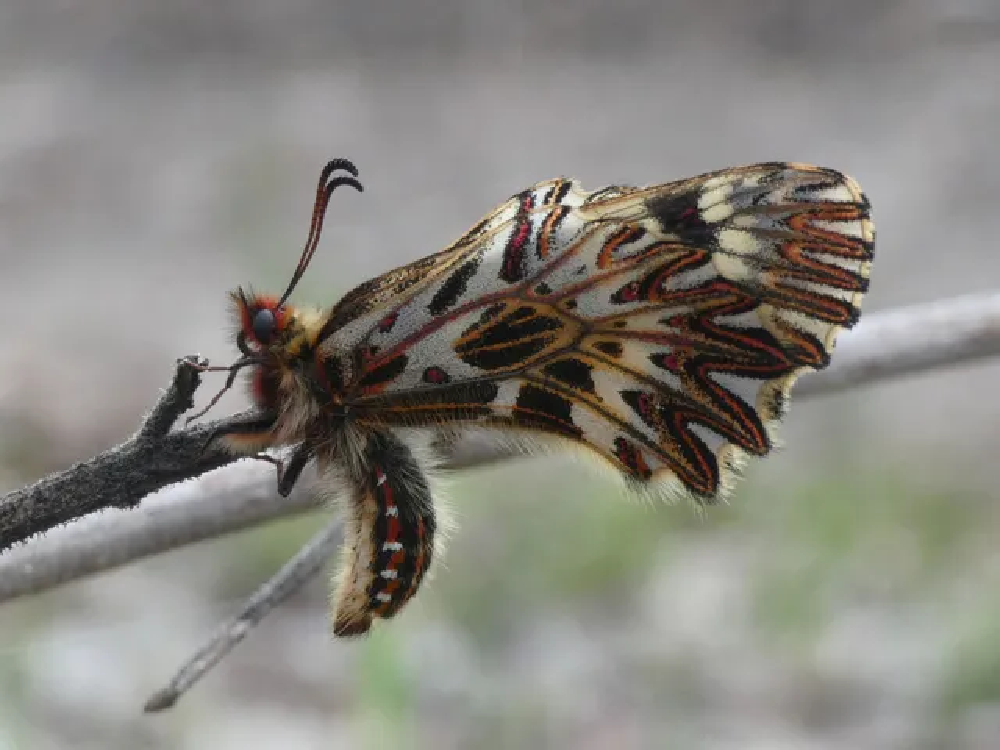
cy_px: 375
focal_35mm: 128
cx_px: 500
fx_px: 3698
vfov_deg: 11.6
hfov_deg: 15.4
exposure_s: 1/80
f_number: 5.2
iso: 125
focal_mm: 22.9
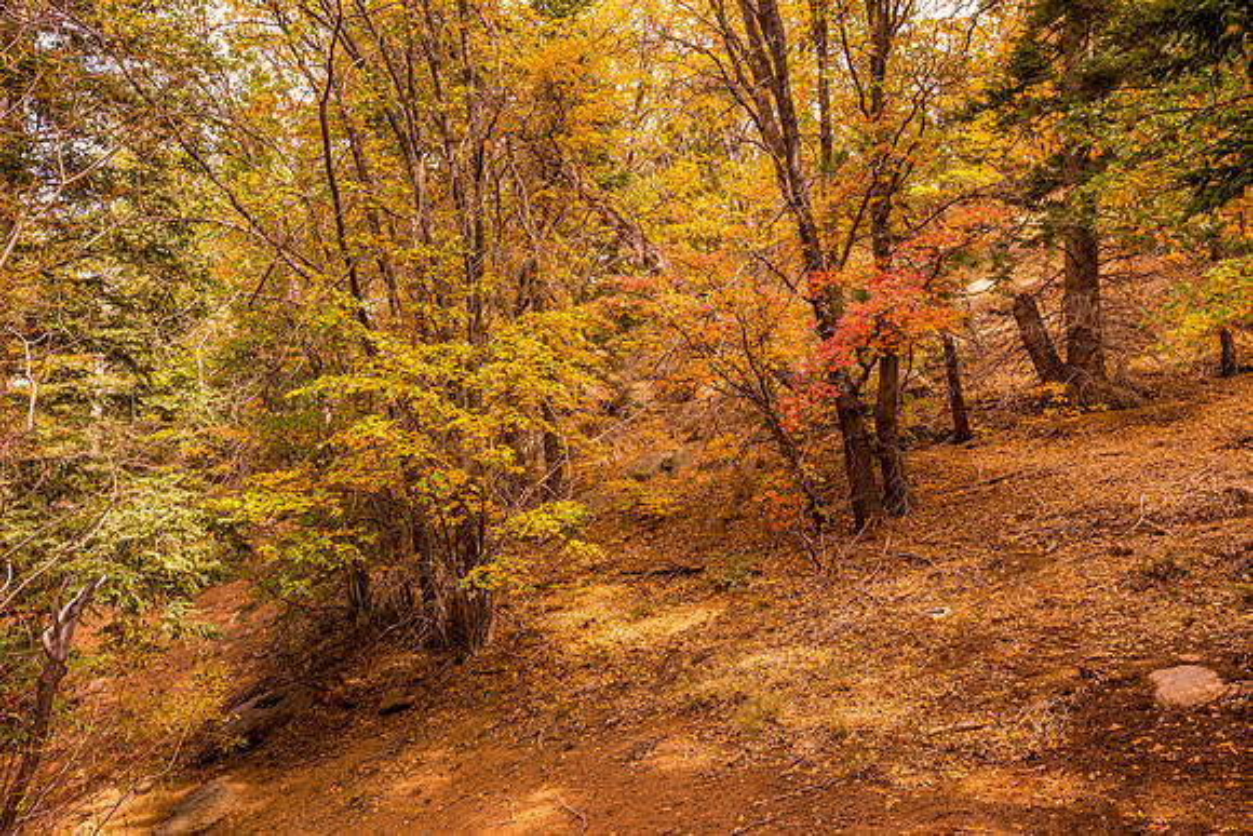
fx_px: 1010
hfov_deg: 63.6
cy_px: 418
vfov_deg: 45.0
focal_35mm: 29
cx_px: 626
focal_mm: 29
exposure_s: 1/30
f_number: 9
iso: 450
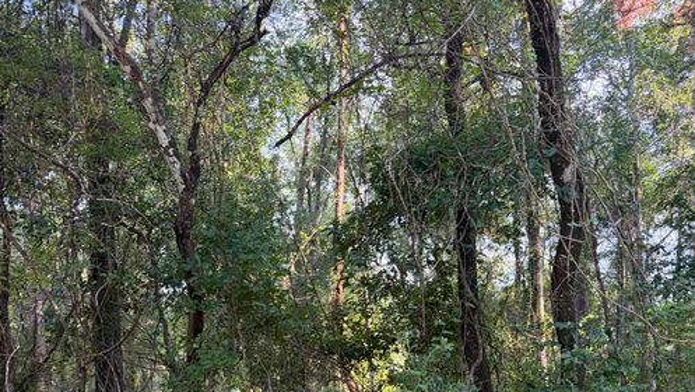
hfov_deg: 52.8
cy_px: 384
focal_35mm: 38
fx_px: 701
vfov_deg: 29.3
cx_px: 348
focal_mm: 5.96
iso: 125
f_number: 1.6
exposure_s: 1/140
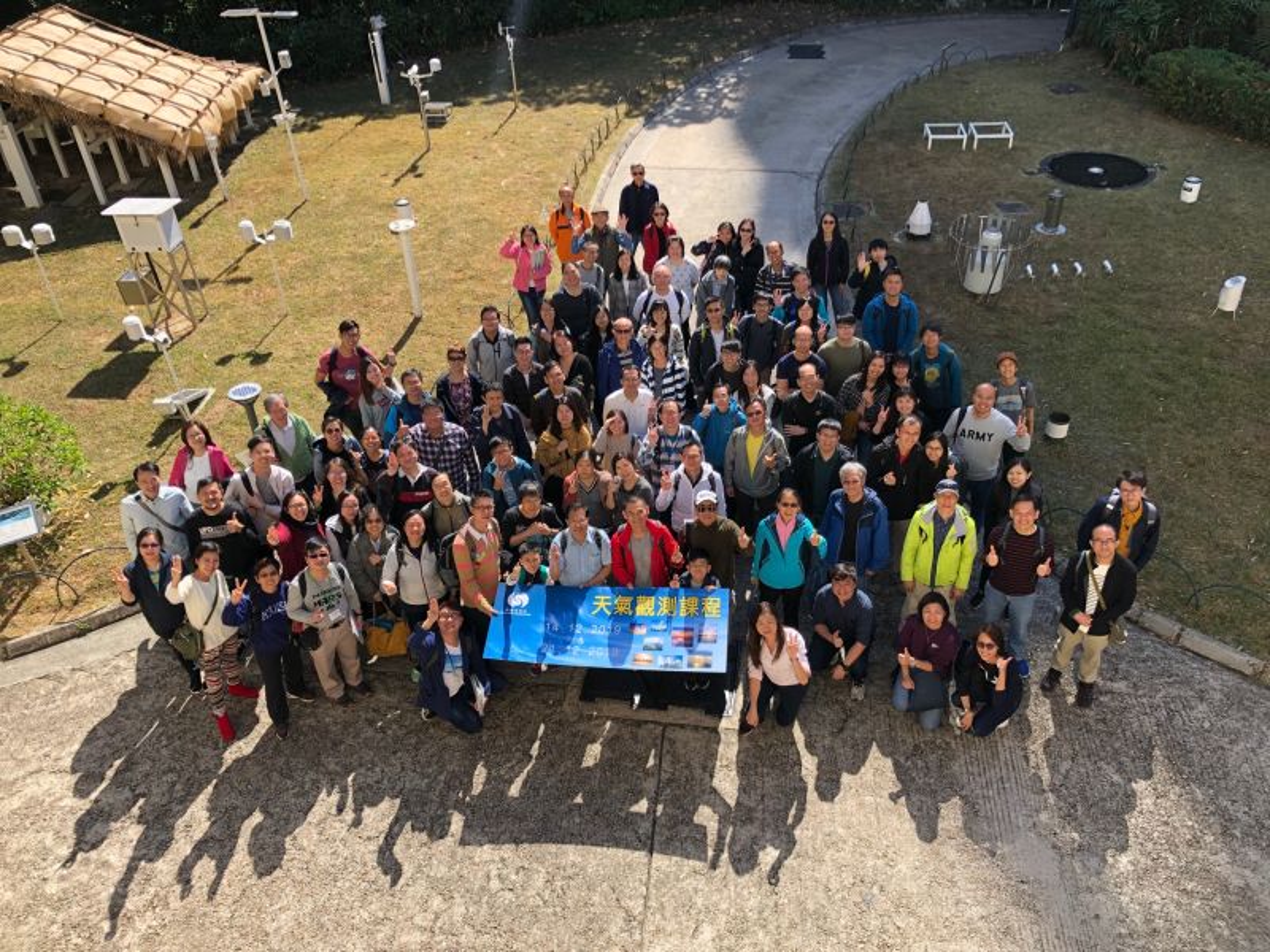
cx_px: 635
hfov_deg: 63.4
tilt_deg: -36.8
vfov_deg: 49.7
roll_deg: +3.3
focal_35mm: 28
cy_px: 476
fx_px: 1027
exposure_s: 1/762
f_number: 1.8
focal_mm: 4
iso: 20
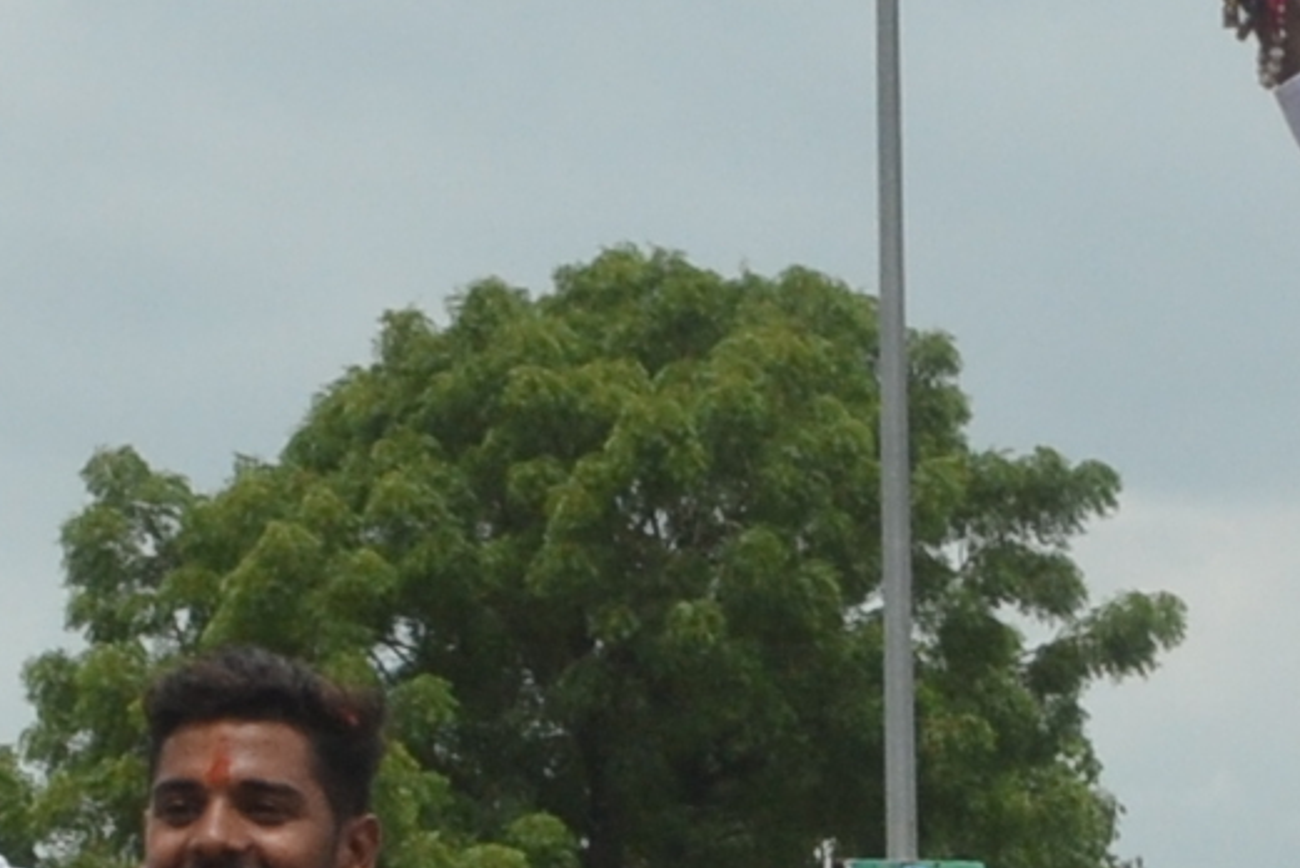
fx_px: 6467
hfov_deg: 10.8
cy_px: 1524
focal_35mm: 179
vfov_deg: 7.5
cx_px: 2318
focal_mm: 18
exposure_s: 1/400
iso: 400
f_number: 10
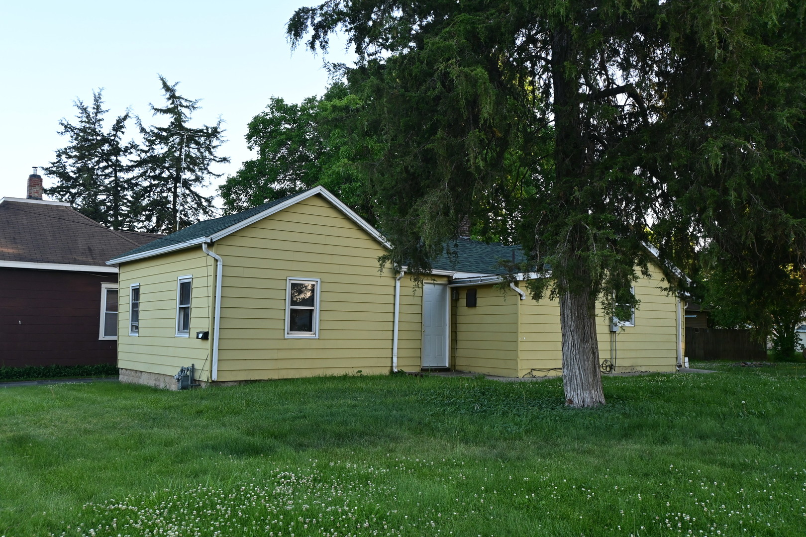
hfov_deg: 59.5
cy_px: 268
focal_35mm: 32
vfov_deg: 41.7
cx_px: 403
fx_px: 705
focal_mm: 21
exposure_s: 1/80
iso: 400
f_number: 8
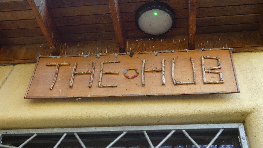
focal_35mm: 45
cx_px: 132
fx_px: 314
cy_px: 53
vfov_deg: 26.4
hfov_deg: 45.5
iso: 200
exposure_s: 1/80
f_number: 3.6
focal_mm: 7.3
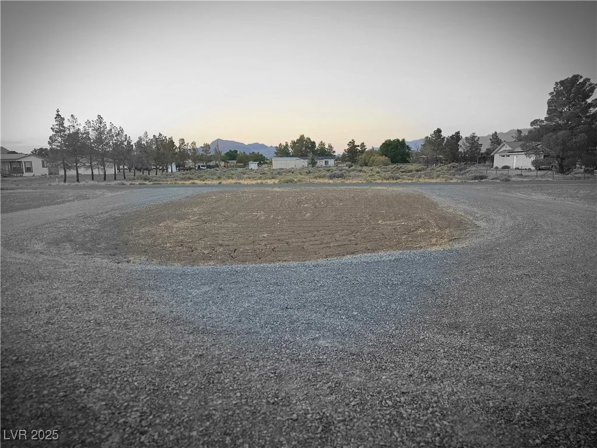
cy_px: 224
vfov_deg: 58.9
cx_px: 298
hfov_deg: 73.9
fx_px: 397
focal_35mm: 23
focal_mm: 6.3
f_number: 1.7
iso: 20
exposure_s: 1/120
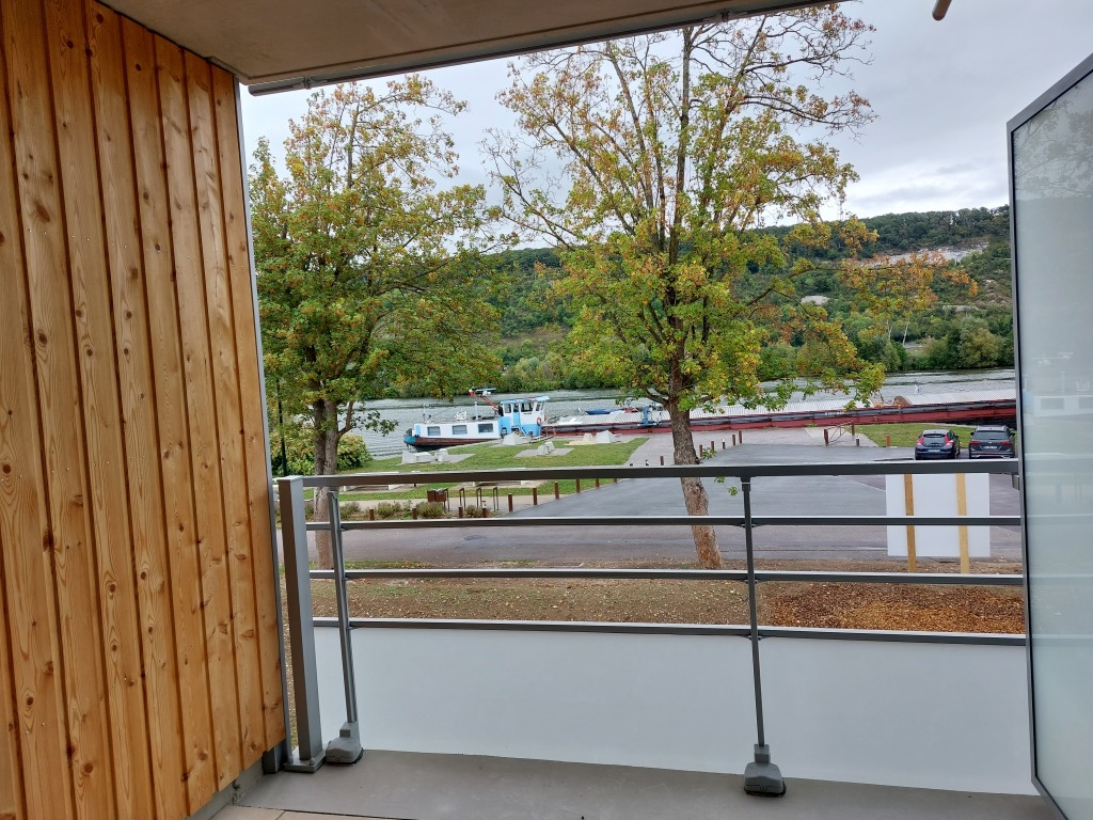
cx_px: 546
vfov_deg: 54.9
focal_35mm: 25
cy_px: 410
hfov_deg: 69.4
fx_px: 789
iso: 25
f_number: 1.8
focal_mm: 5.23
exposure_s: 1/193
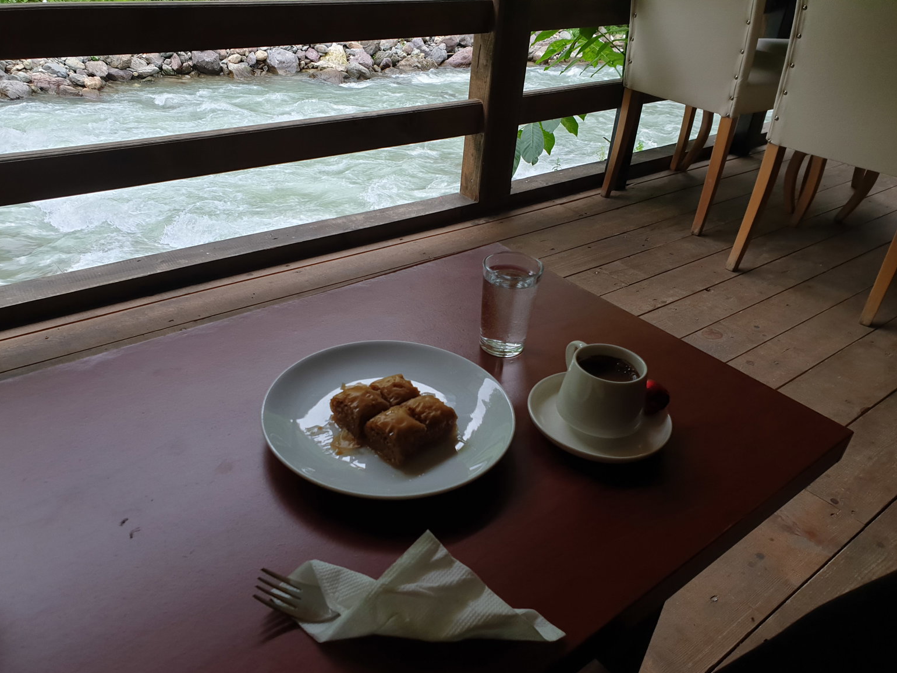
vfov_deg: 51.4
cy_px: 346
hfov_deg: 65.3
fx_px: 700
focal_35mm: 27
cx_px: 434
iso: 80
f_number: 2.4
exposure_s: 1/50
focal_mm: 4.3
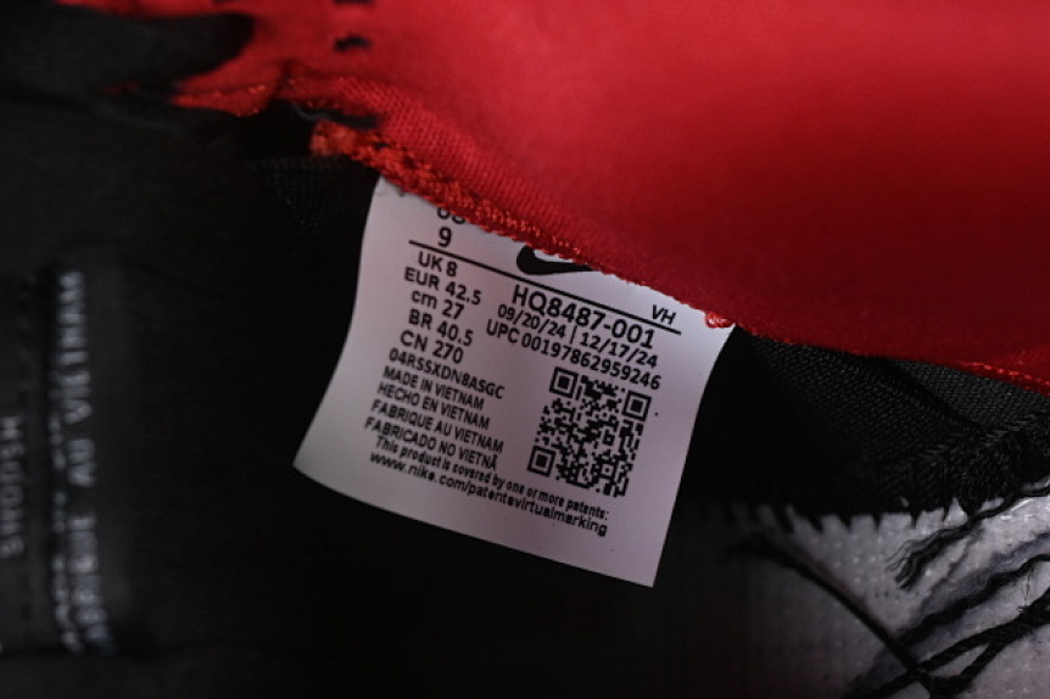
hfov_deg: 21.7
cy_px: 406
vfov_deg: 14.5
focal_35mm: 94
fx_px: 2740
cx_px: 549
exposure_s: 1/50
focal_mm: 50
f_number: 6.3
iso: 160
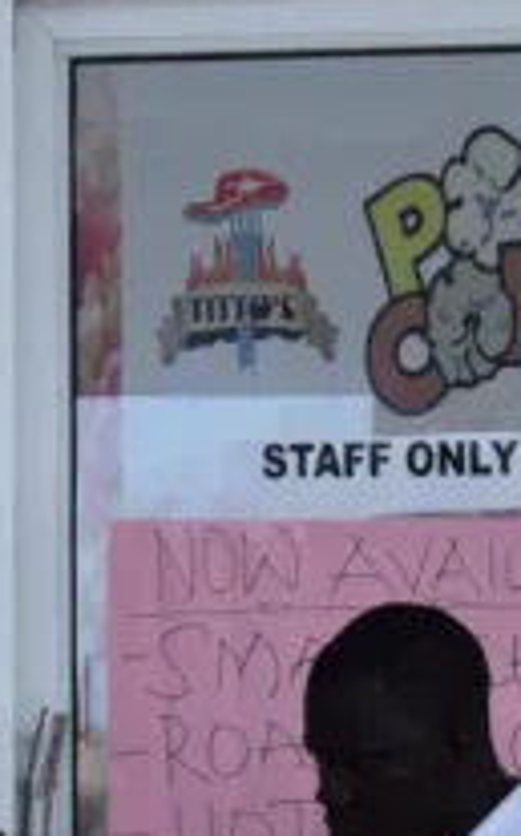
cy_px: 53
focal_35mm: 312
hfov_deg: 4.1
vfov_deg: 6.7
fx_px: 7100
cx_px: -658
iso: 200
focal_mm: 55
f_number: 9
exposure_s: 1/320
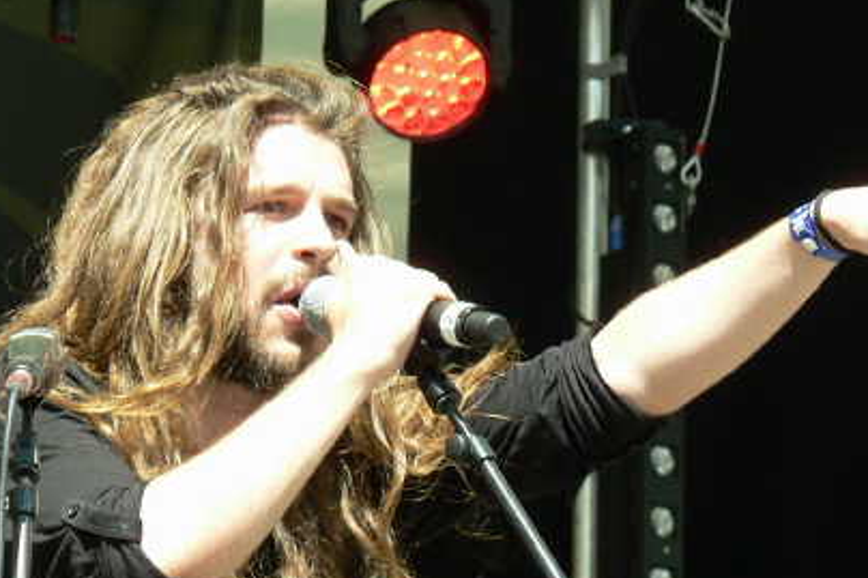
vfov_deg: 4.5
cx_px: 481
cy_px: 373
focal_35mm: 303
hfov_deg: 6.8
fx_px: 7302
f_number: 4
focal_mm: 33.5
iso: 64
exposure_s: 1/125
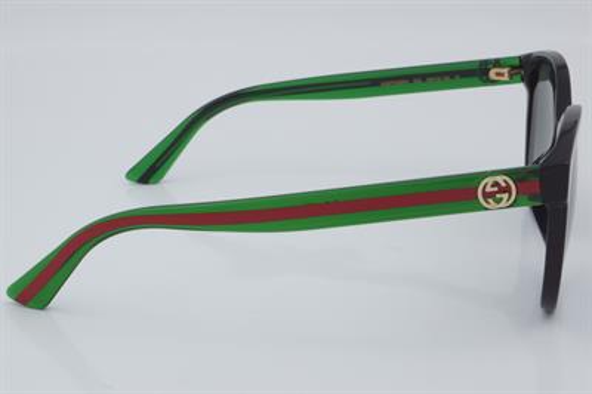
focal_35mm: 75
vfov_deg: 18.2
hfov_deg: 27.0
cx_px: 296
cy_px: 197
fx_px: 1232
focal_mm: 50
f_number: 32
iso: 100
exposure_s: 1/4
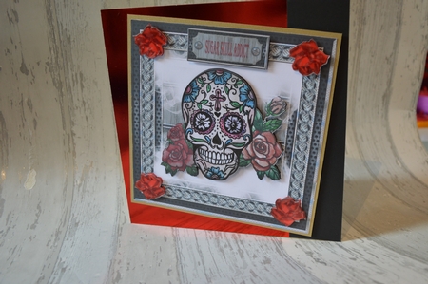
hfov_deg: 67.4
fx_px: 321
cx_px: 214
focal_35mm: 27
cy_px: 142
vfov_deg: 47.8
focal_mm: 18
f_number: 3.5
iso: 400
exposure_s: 1/30
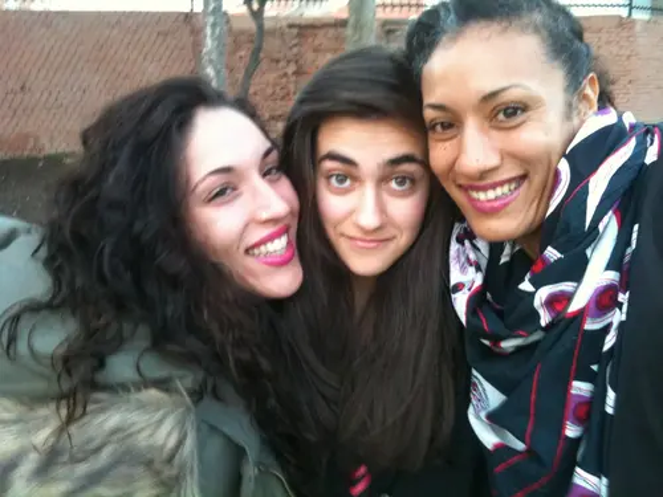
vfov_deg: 40.7
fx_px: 670
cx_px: 332
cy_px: 248
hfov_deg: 52.6
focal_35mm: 35
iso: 200
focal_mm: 3.85
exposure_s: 1/17
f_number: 2.8
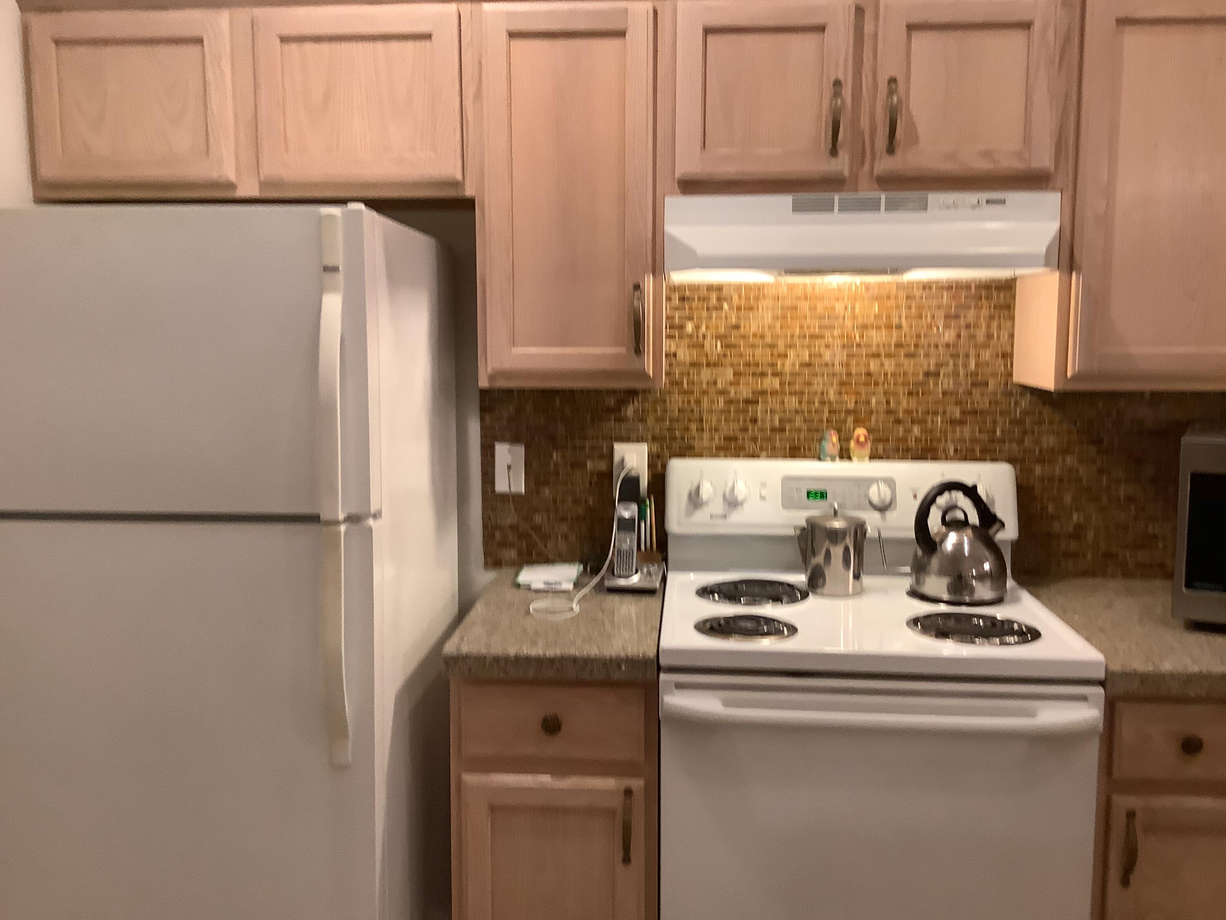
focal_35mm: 31
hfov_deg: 58.4
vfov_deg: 45.4
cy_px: 460
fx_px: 1098
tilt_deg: -5.0
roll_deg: -1.2
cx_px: 613
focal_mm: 3.3
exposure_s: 1/50
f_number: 2.4
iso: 200
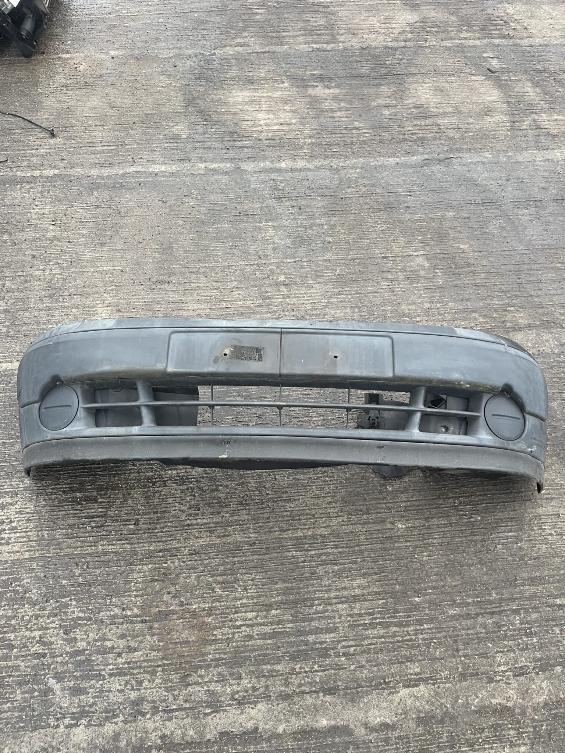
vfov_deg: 67.3
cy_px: 376
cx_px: 282
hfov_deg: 53.1
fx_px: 566
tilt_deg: -56.5
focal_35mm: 26
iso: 200
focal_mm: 5.1
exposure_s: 1/60
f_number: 1.6
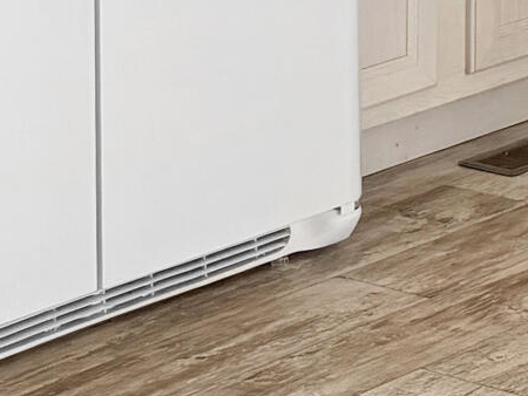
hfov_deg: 11.0
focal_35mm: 160
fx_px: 2442
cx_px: 1133
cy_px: -559
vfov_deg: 8.5
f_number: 1.78
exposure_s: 1/126
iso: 200
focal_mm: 6.76
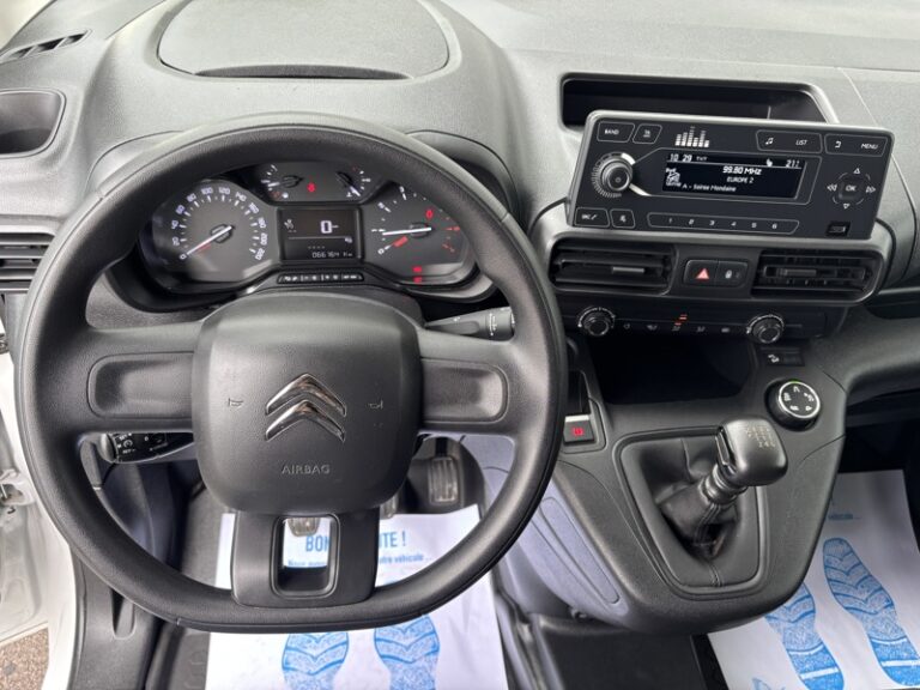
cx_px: 460
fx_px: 691
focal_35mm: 26
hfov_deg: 67.3
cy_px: 345
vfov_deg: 53.1
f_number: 1.6
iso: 125
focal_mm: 5.96
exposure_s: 1/121
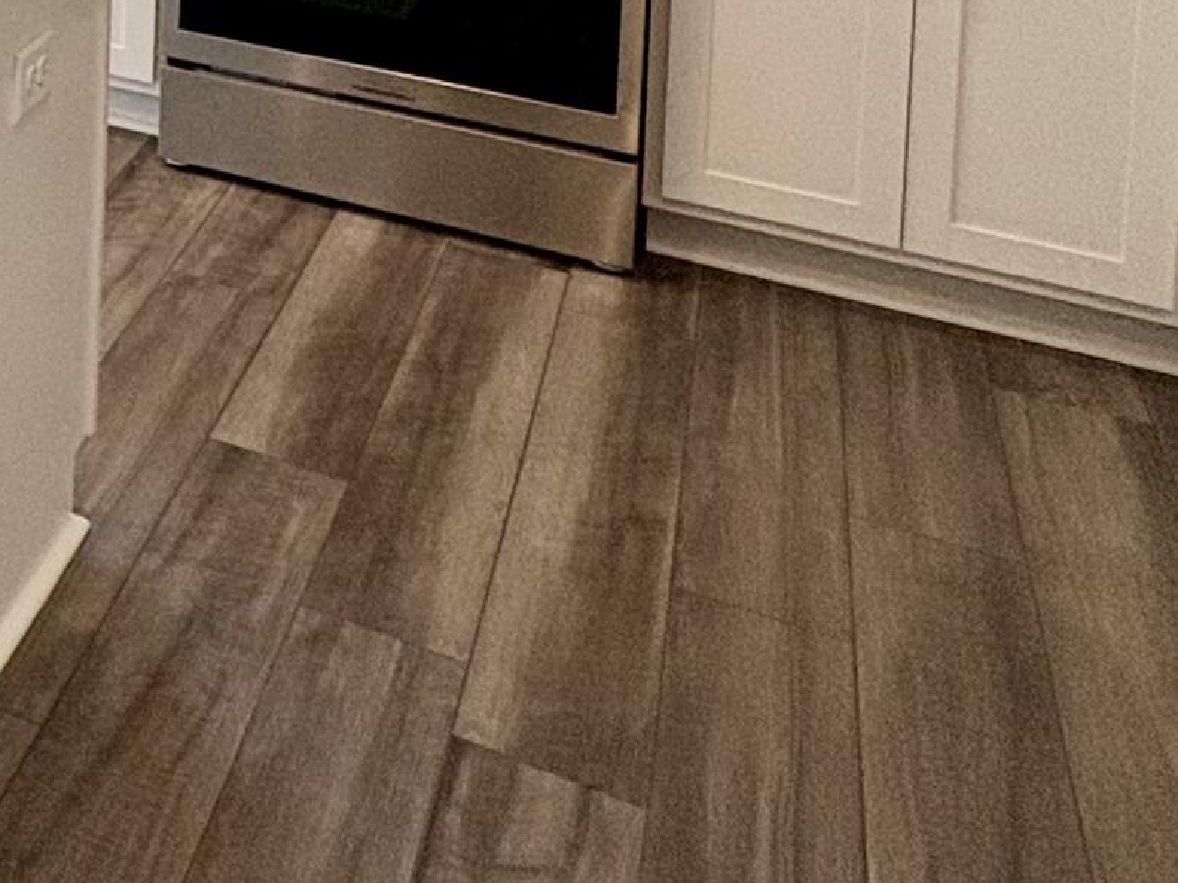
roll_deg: +1.1
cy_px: -502
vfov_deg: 22.0
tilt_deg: -2.6
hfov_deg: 26.6
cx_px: -571
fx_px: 1804
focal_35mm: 53
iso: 125
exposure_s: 1/120
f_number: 2.2
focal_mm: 2.22
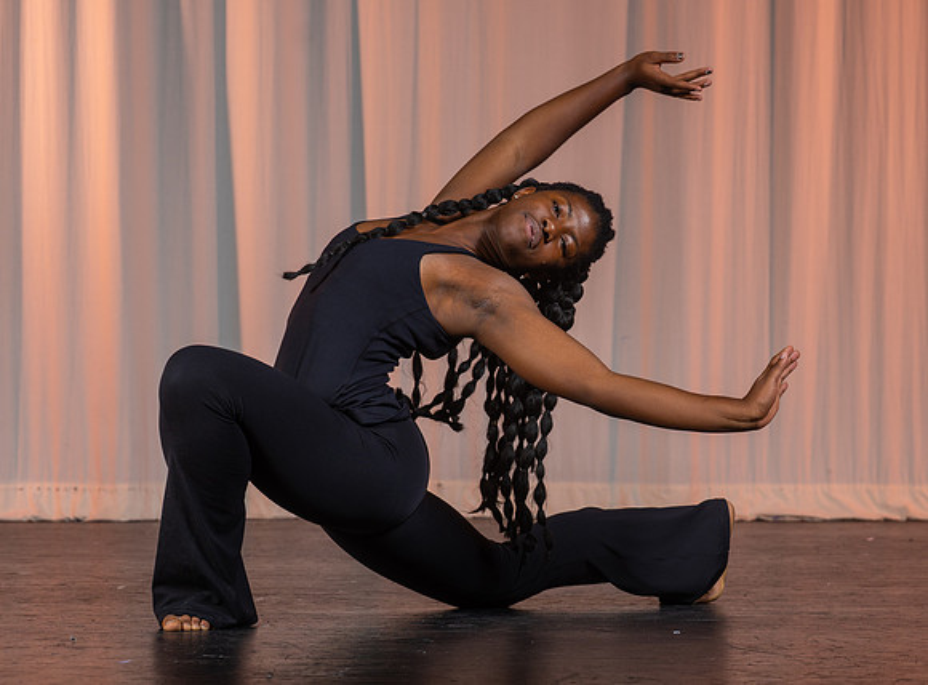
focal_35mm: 119
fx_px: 3169
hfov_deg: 16.6
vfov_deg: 12.3
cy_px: 386
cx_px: 589
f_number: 5
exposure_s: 1/160
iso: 125
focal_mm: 70
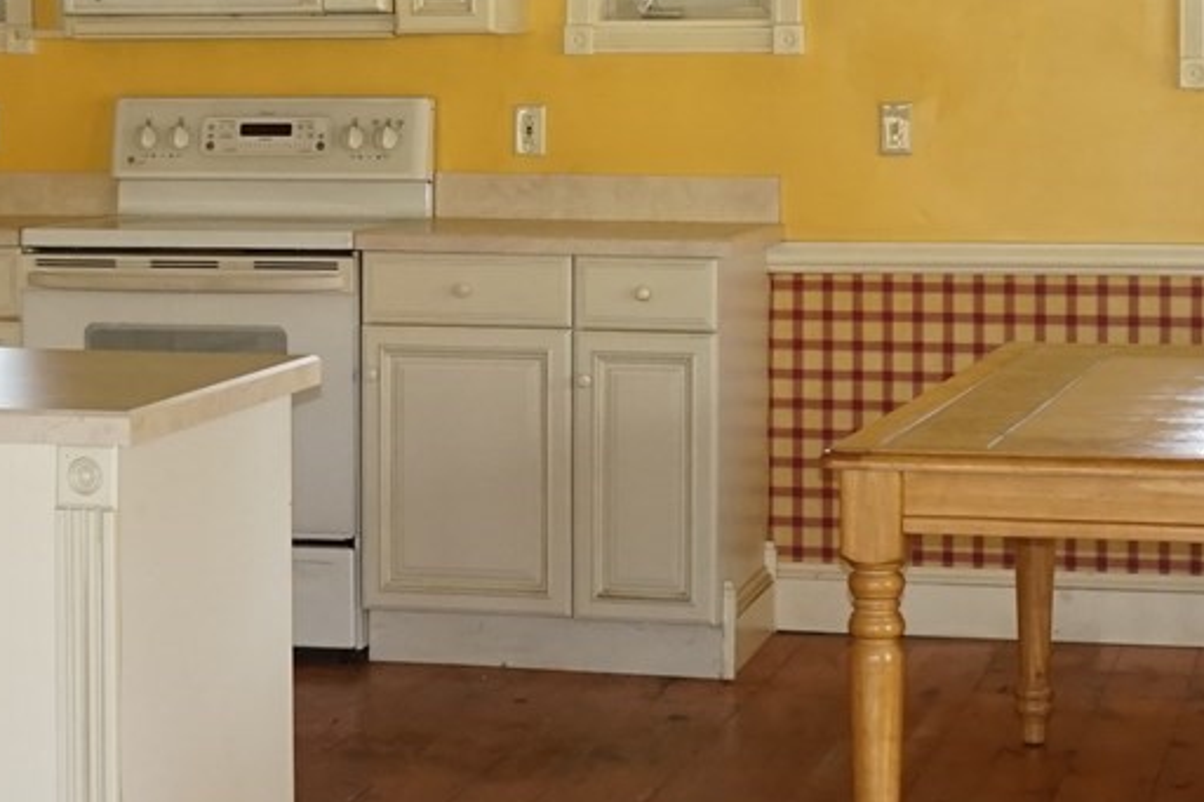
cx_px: 461
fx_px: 3209
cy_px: 95
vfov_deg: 14.1
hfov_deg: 21.2
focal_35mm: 96
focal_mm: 16
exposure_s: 1/60
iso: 500
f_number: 4
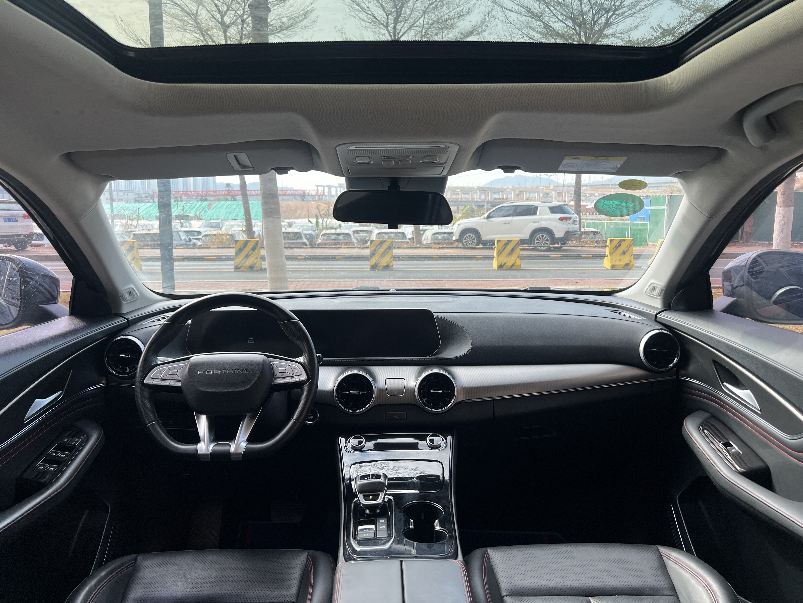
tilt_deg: -9.0
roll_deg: -0.6
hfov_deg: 67.3
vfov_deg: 53.1
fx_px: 603
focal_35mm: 26
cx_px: 402
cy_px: 302
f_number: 1.5
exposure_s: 1/523
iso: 50
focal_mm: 5.7
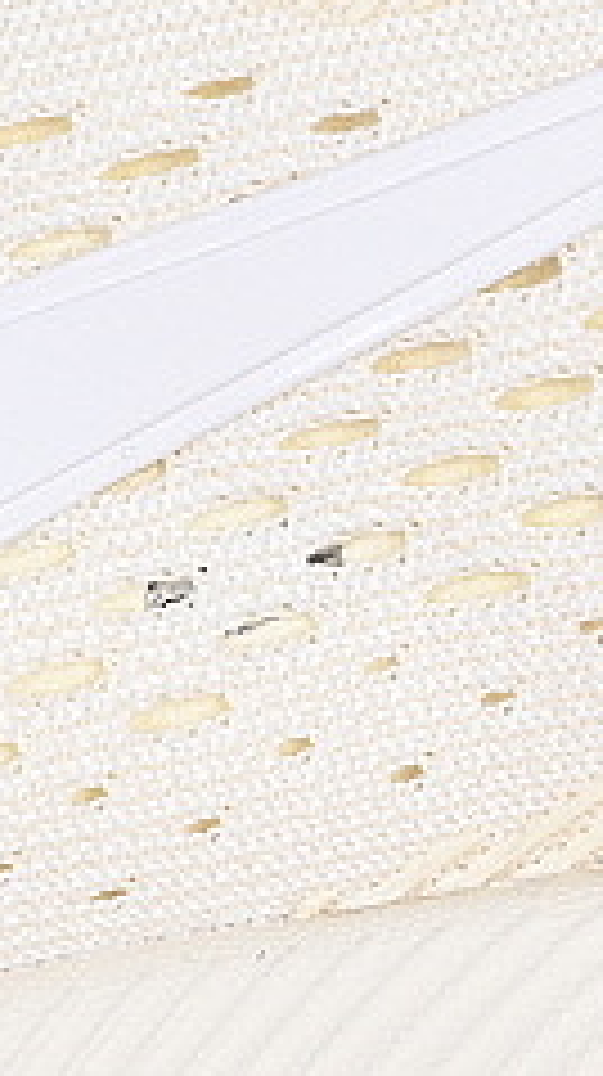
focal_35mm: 355
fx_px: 10116
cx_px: 360
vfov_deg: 6.1
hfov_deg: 3.4
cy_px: 333
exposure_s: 1/80
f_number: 7.1
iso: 160
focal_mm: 50
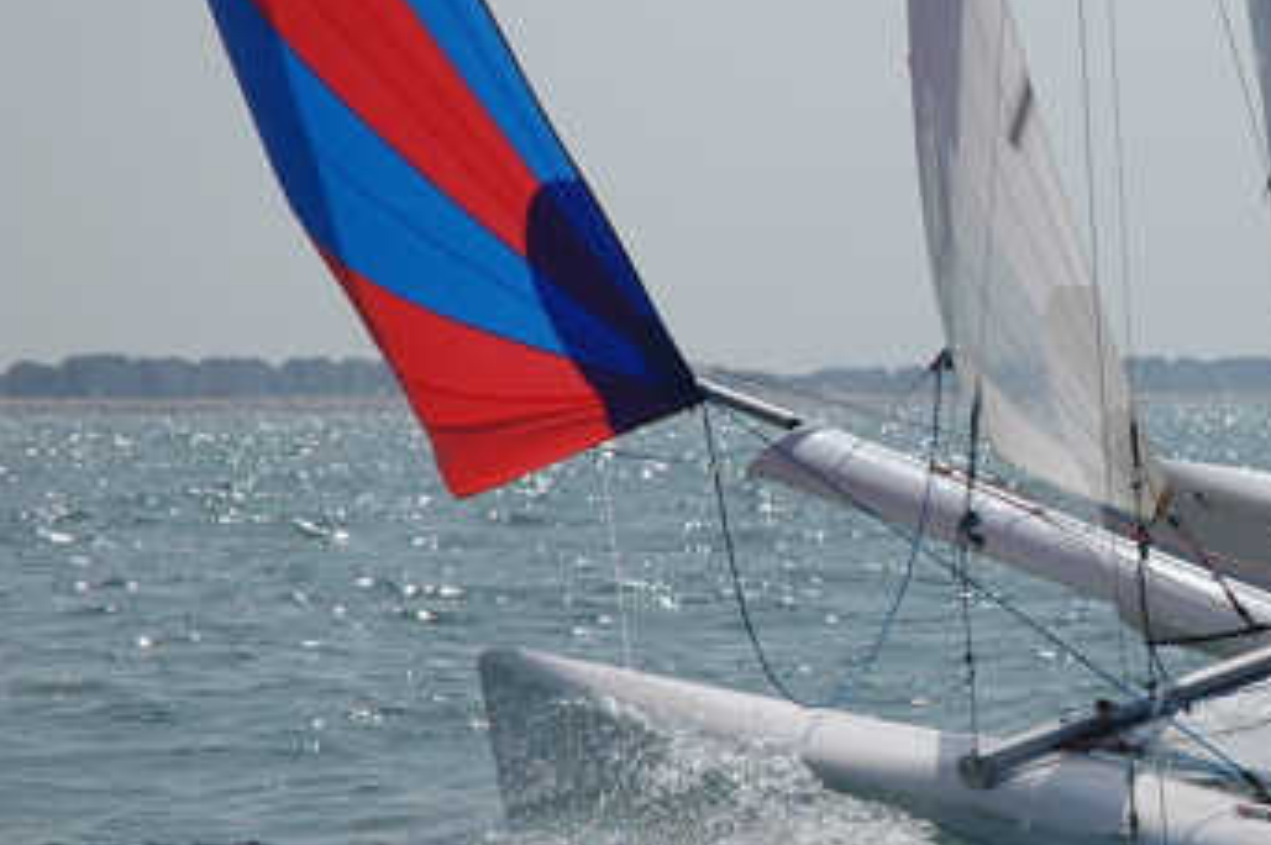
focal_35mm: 221
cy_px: 493
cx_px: 1328
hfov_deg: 9.2
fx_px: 7795
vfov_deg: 6.2
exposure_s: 1/2000
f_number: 5.6
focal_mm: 70
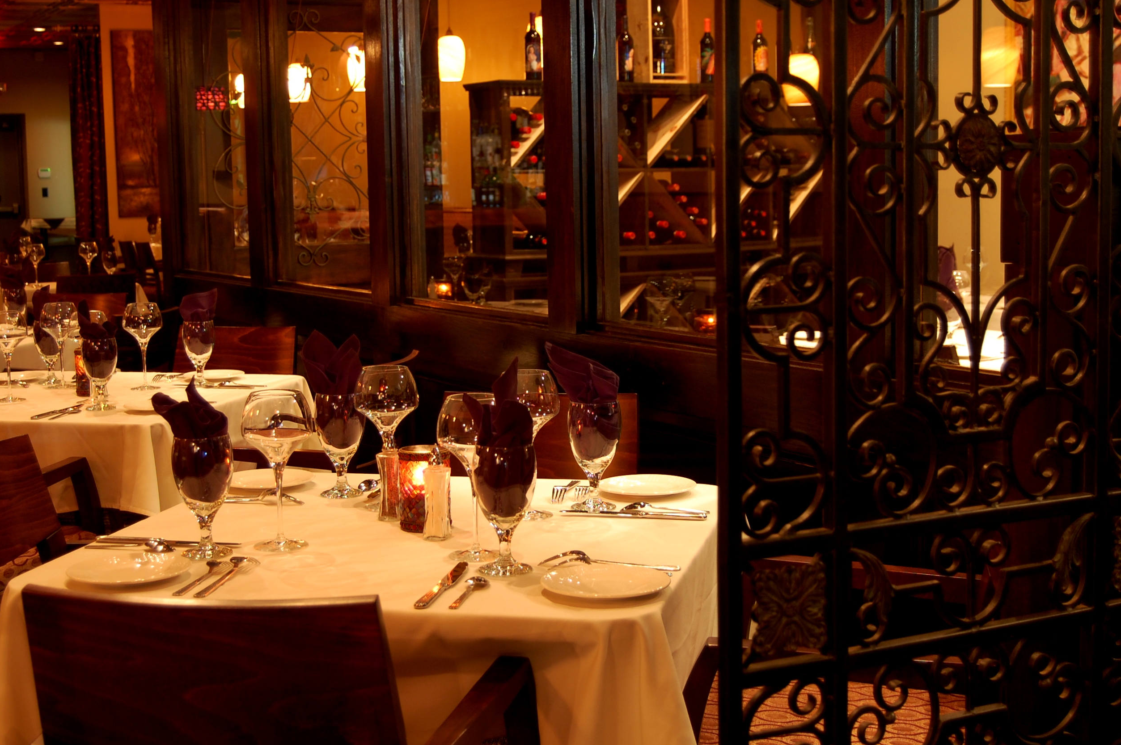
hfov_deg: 36.9
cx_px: 524
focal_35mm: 54
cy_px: 362
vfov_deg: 25.0
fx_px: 1680
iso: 200
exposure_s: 4.5
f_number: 4.2
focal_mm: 30
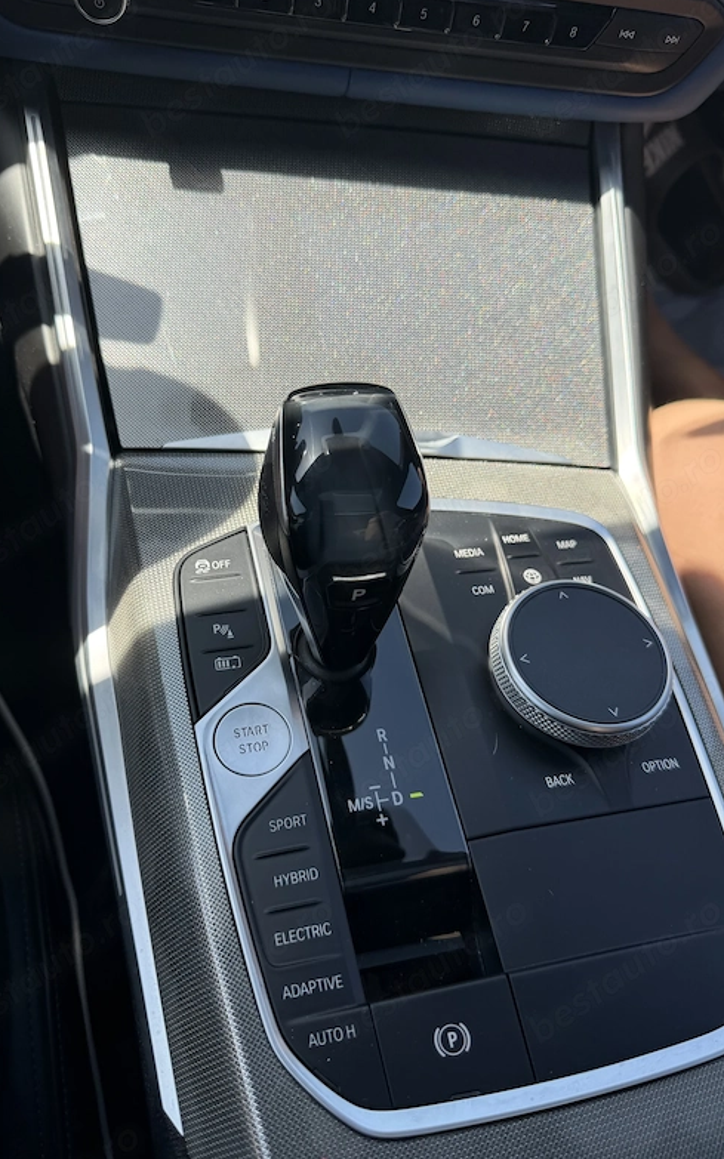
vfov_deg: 70.4
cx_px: 352
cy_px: 570
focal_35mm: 26
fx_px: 821
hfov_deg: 47.6
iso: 80
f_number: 1.78
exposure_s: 1/898
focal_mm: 6.76
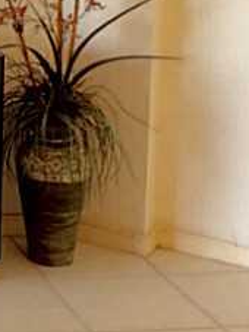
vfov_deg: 17.0
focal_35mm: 113
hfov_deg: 11.8
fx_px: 1085
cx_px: -231
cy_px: -16
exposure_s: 1/24
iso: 50
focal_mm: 3.3
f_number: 2.4
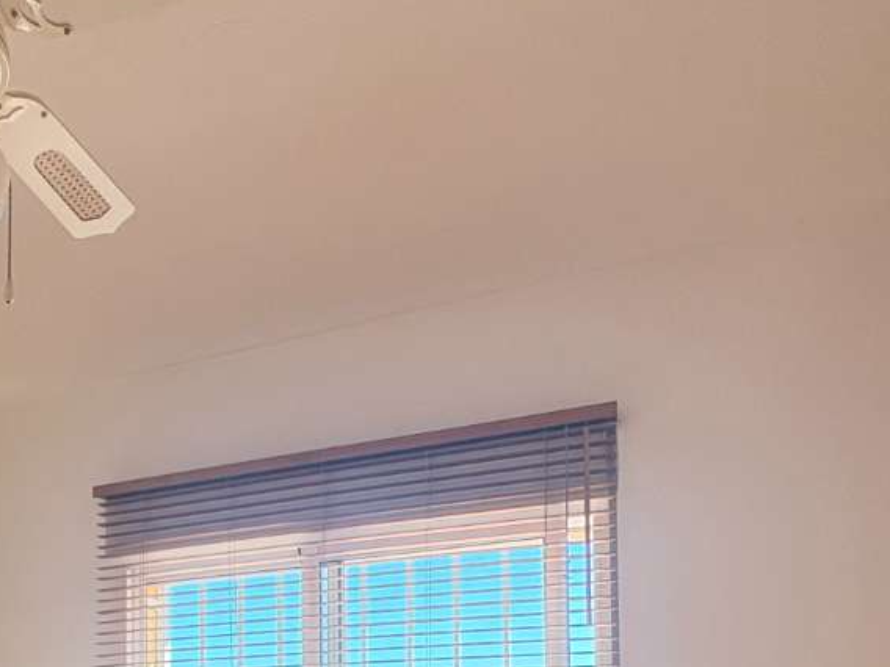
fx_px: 951
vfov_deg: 33.5
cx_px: 186
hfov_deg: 47.6
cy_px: 741
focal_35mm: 37
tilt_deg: +3.6
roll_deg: +0.1
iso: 125
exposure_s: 1/131
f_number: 2.2
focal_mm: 2.22
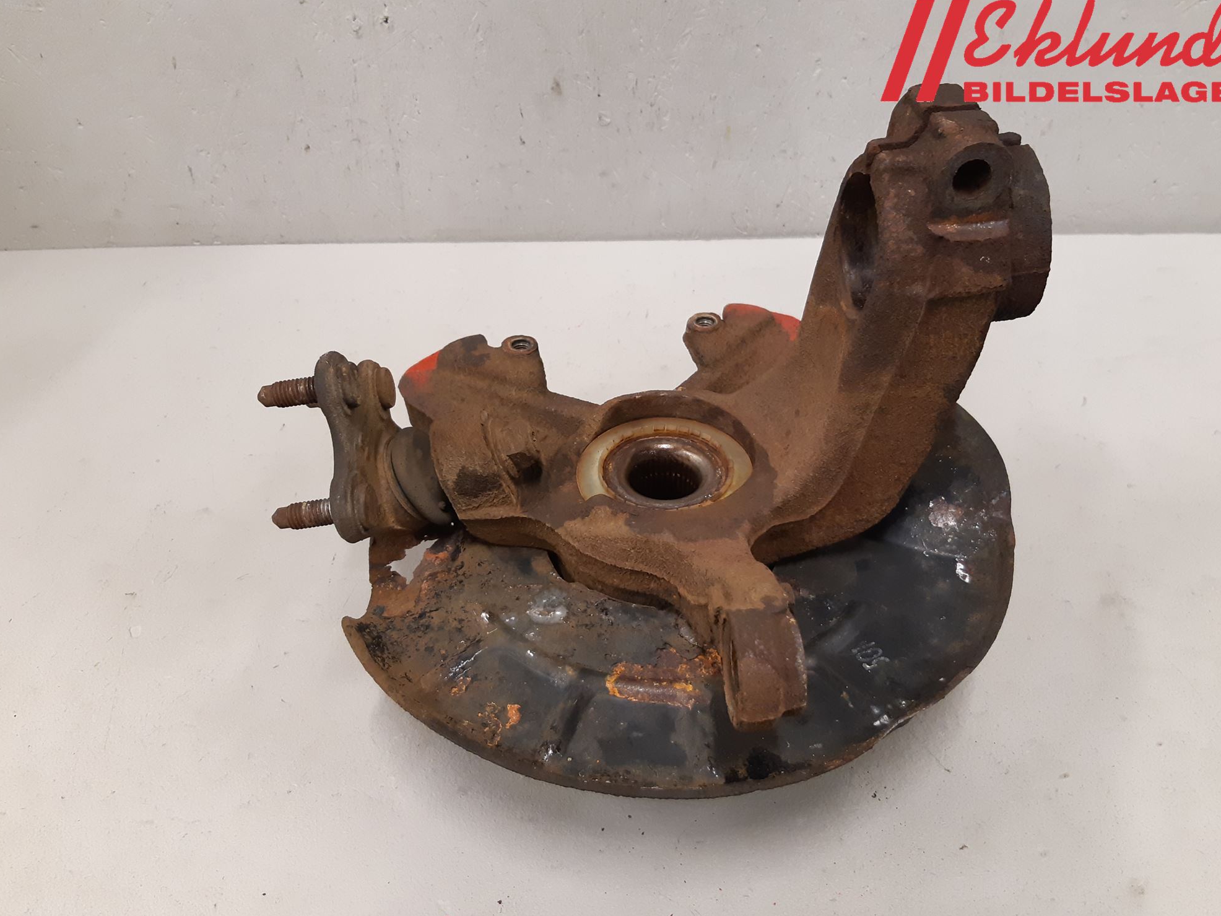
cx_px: 627
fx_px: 952
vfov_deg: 51.3
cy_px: 473
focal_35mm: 27
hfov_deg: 65.3
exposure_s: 1/50
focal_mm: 3.93
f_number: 1.7
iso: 200
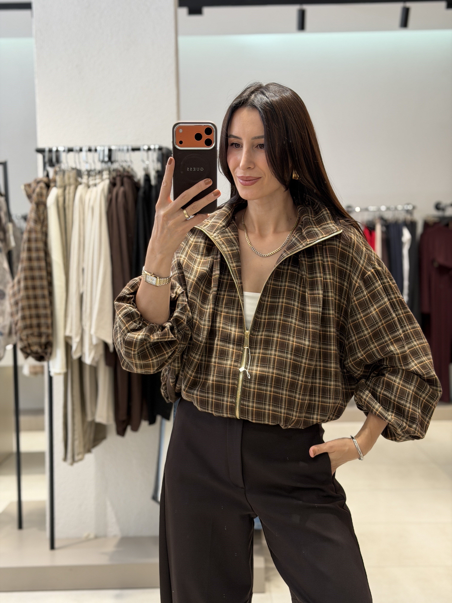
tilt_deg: -18.3
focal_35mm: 48
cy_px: 302
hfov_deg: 30.3
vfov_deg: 39.7
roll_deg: +0.7
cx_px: 226
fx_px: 836
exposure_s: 1/100
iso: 80
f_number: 1.78
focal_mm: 6.76
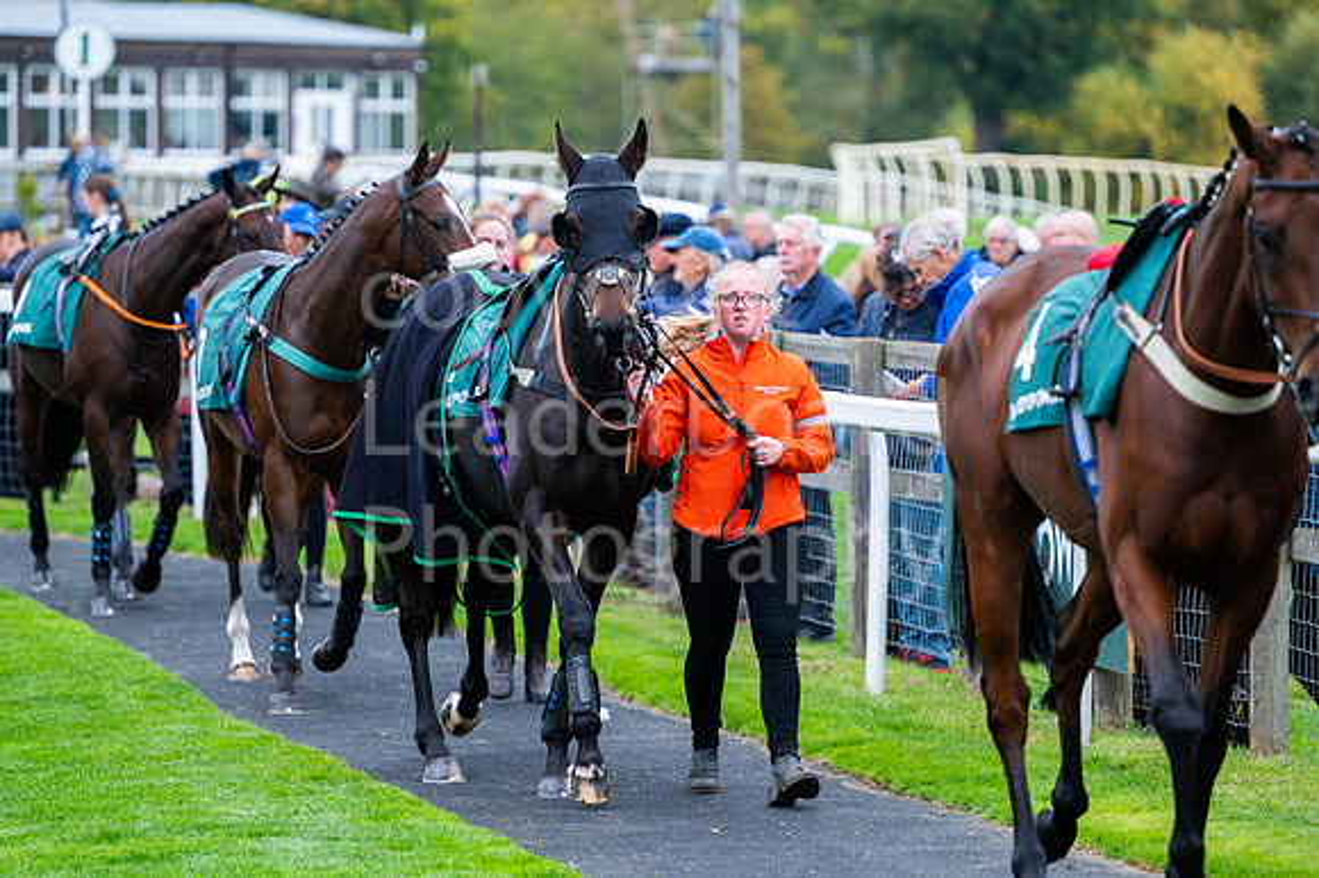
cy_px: 439
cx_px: 660
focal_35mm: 200
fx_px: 7323
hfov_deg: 10.3
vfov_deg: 6.9
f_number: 4
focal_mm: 200
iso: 800
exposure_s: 1/1000
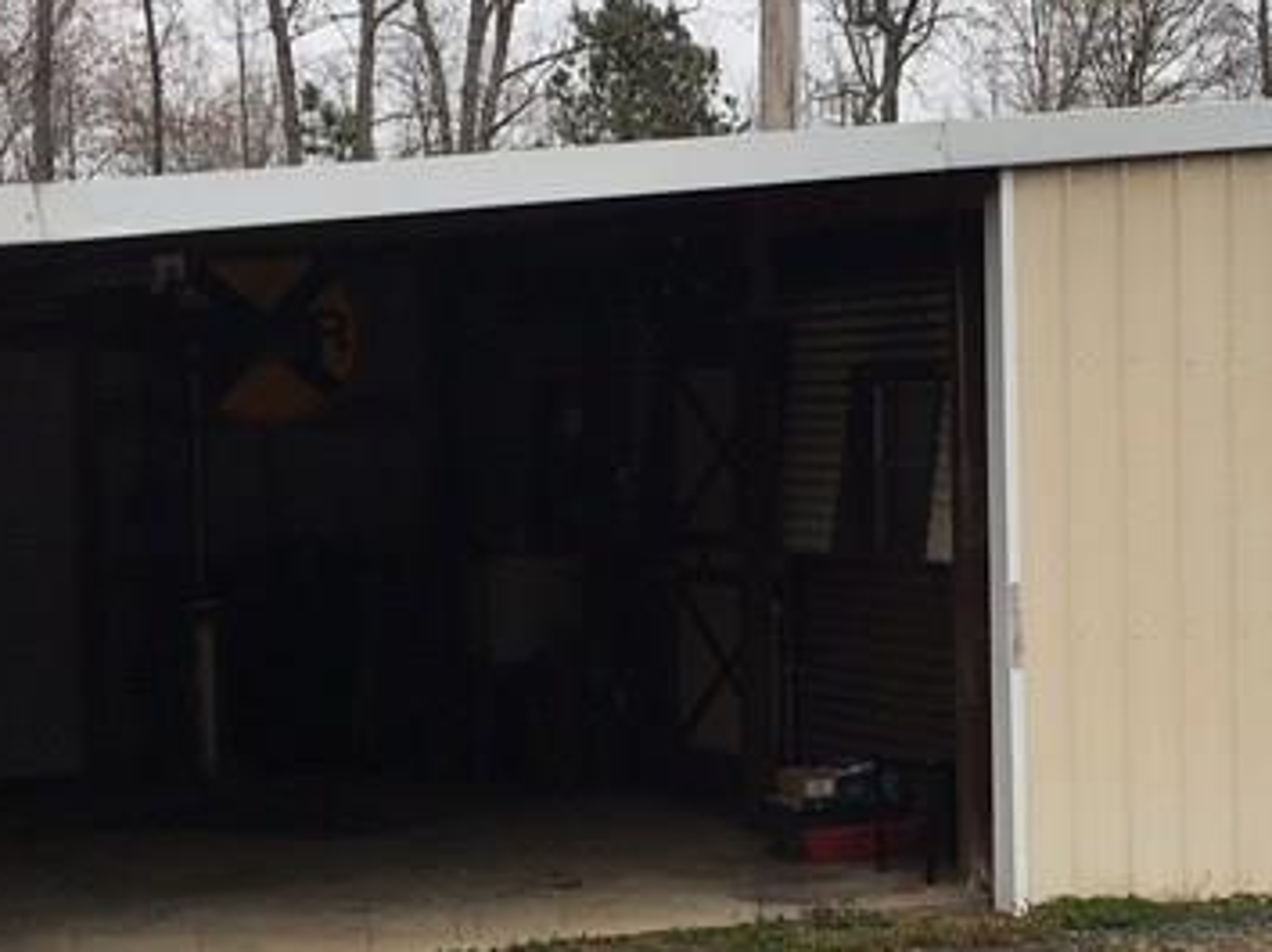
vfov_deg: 17.5
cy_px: 611
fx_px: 3085
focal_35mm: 84
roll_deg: -0.4
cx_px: 1301
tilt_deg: -3.4
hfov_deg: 22.3
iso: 25
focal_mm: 4.15
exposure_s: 1/310
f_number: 2.2
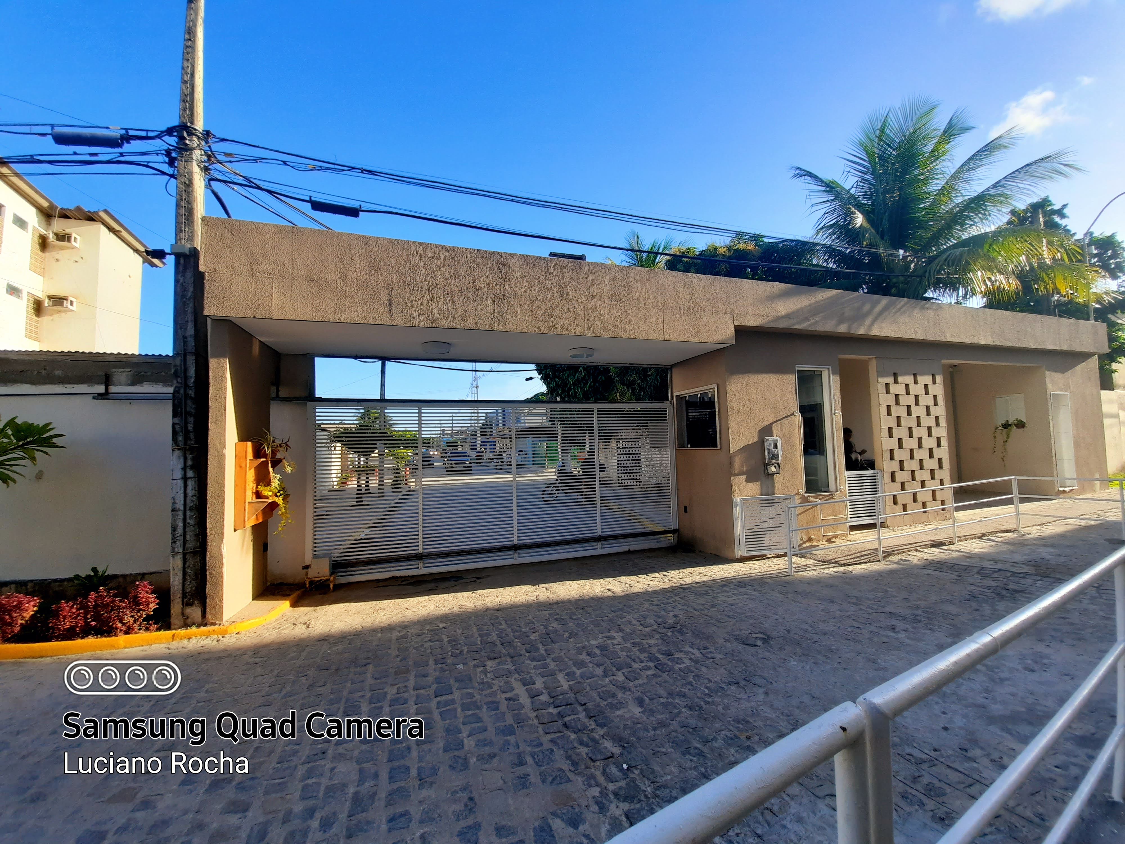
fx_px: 422
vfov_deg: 89.9
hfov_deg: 106.2
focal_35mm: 13
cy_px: 422
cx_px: 562
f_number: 2.2
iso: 40
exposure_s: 1/569
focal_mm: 1.74
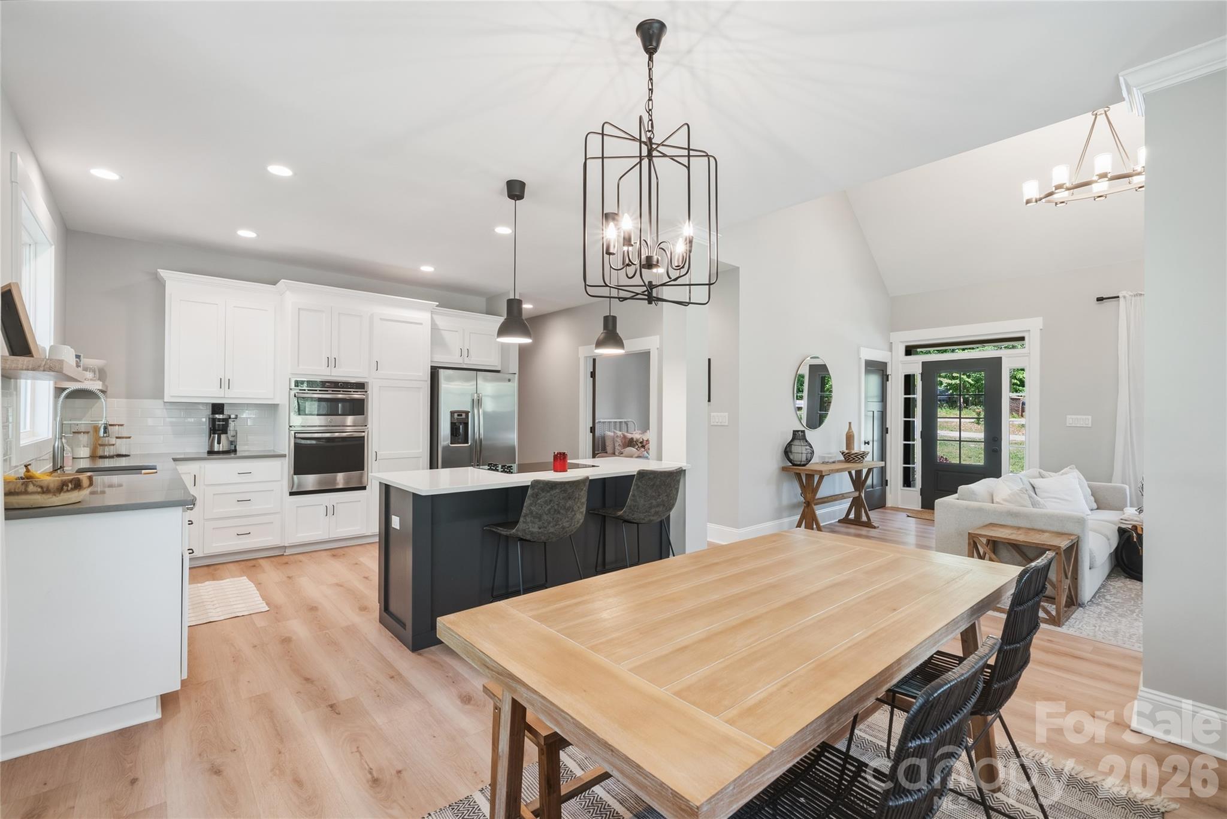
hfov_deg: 100.4
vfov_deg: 77.4
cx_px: 614
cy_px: 410
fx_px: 511
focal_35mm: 15
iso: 100
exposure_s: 2
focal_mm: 15
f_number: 10
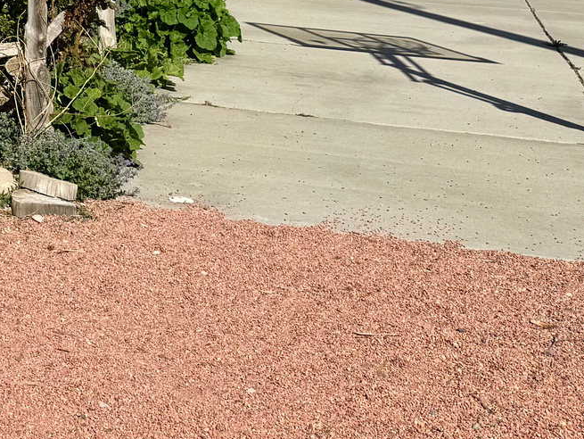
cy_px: -178
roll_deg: -0.9
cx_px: -231
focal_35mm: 75
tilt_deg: -0.6
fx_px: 1266
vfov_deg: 18.0
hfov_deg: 22.4
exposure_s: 1/6711
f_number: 1.78
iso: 80
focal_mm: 6.76
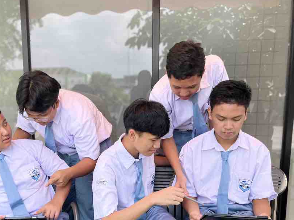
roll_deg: +1.1
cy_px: 163
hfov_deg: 45.3
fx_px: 348
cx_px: 105
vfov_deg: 34.4
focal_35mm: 41
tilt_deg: -10.9
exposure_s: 1/323
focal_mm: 5.1
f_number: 1.6
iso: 50
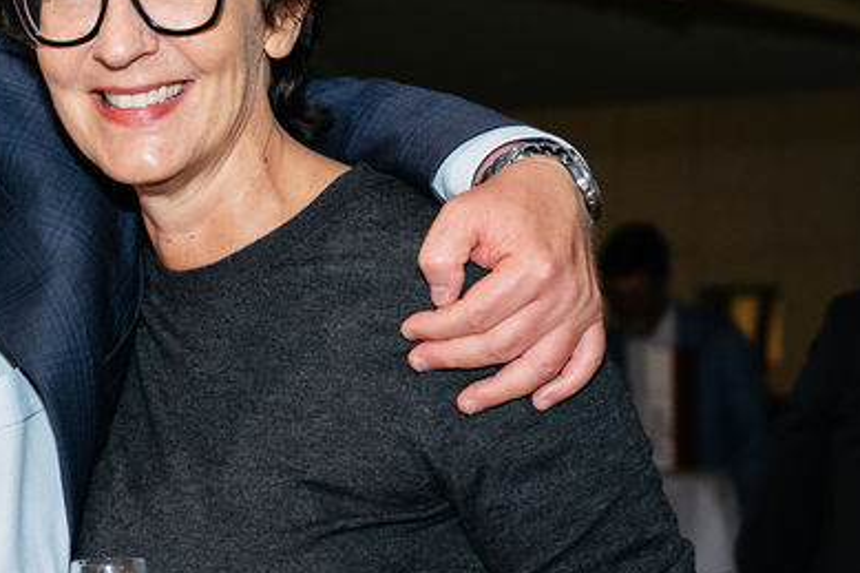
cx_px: 42
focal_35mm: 100
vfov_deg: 13.6
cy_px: 450
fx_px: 2388
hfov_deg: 19.9
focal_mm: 38
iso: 1250
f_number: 3.2
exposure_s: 1/50
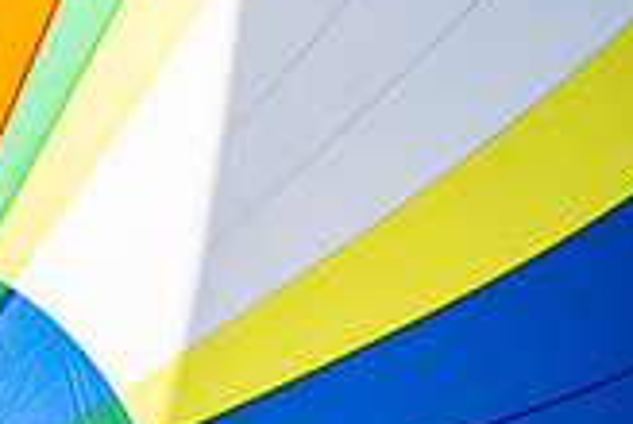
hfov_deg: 1.3
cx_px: -205
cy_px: 572
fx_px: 28906
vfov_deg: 0.8
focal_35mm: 1641
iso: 250
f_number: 5
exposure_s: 1/3200
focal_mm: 300
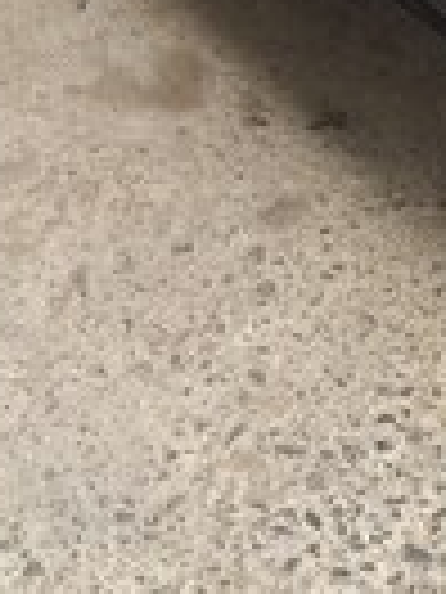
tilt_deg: -37.5
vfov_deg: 17.4
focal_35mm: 109
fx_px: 1873
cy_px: -68
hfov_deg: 13.0
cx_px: 626
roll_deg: -5.7
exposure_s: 1/174
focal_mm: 4.15
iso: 32
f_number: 2.2
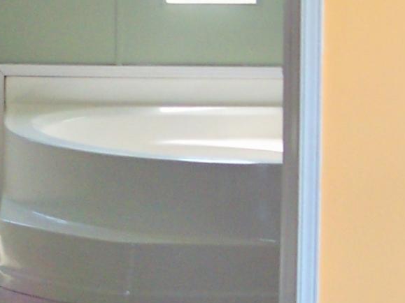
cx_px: 14
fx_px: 2000
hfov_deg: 11.5
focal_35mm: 171
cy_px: 137
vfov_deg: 8.7
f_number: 2.8
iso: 100
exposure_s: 1/30
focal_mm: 5.85
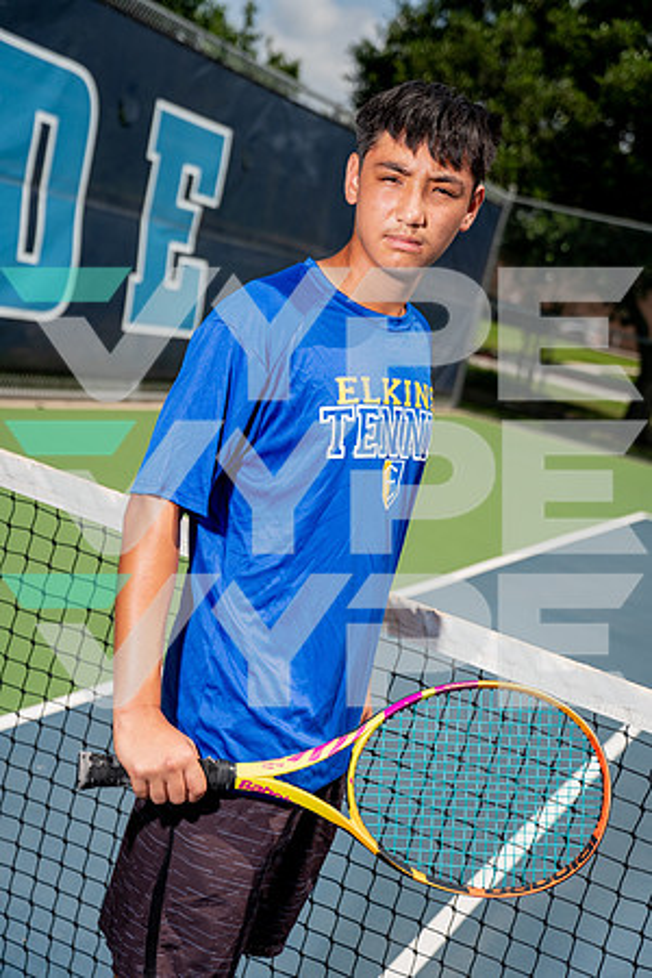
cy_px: 489
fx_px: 1521
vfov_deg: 35.6
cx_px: 326
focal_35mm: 56
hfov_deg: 24.2
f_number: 4
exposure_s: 1/1600
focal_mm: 56
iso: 100
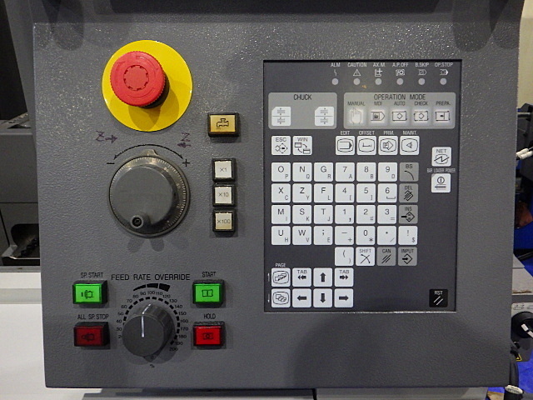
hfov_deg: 63.4
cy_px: 200
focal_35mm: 28
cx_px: 266
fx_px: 431
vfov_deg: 49.7
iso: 1000
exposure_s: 1/45
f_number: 3.5
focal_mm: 5
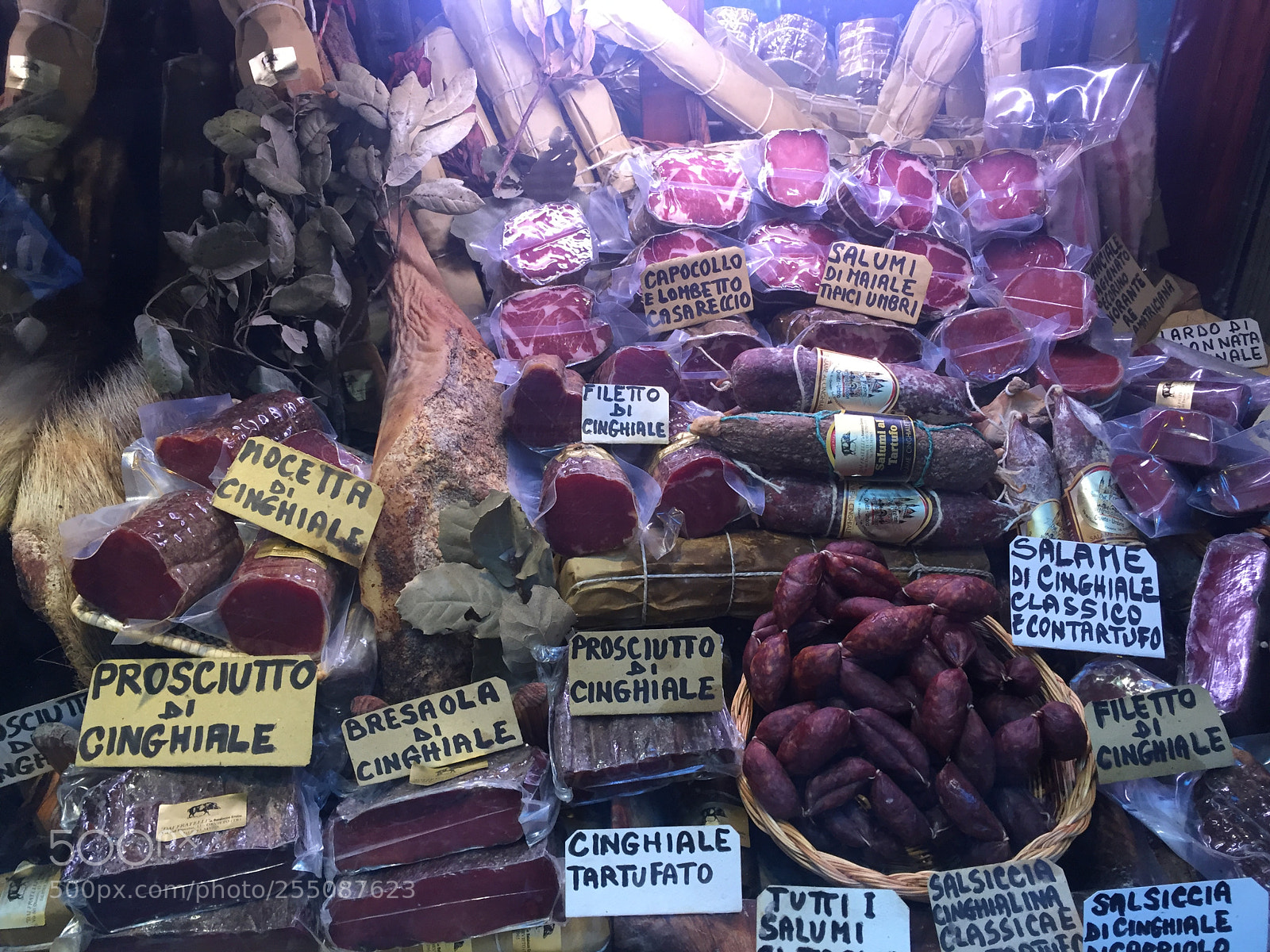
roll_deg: +0.7
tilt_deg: -33.5
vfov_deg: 48.2
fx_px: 1064
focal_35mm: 29
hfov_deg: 61.7
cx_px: 635
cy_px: 476
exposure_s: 1/33
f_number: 2.2
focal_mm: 4.15
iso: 125
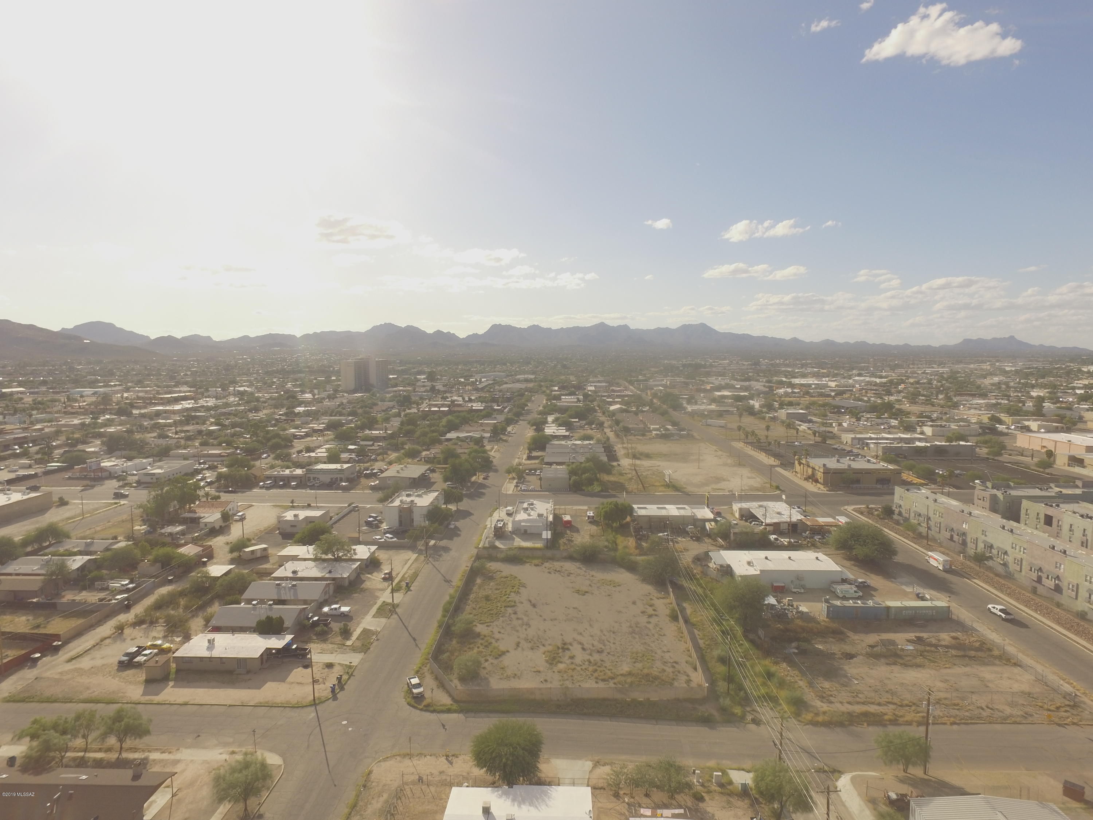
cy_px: 410
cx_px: 546
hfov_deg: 81.7
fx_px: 631
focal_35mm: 20
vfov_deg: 66.0
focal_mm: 3.61
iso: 100
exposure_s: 1/1000
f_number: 2.8
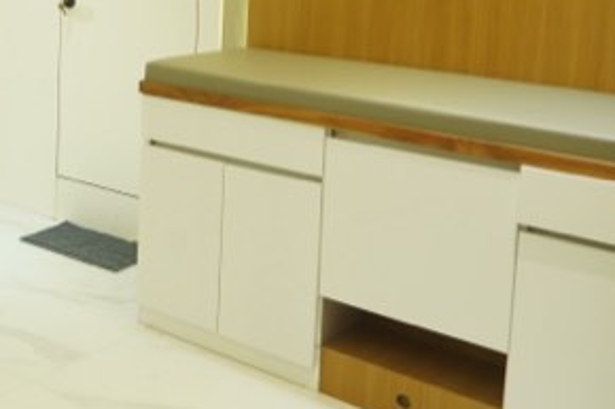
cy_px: -4
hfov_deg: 31.5
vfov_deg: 22.4
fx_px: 990
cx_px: -21
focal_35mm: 58
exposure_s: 1/125
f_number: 5.6
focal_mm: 24
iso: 1250
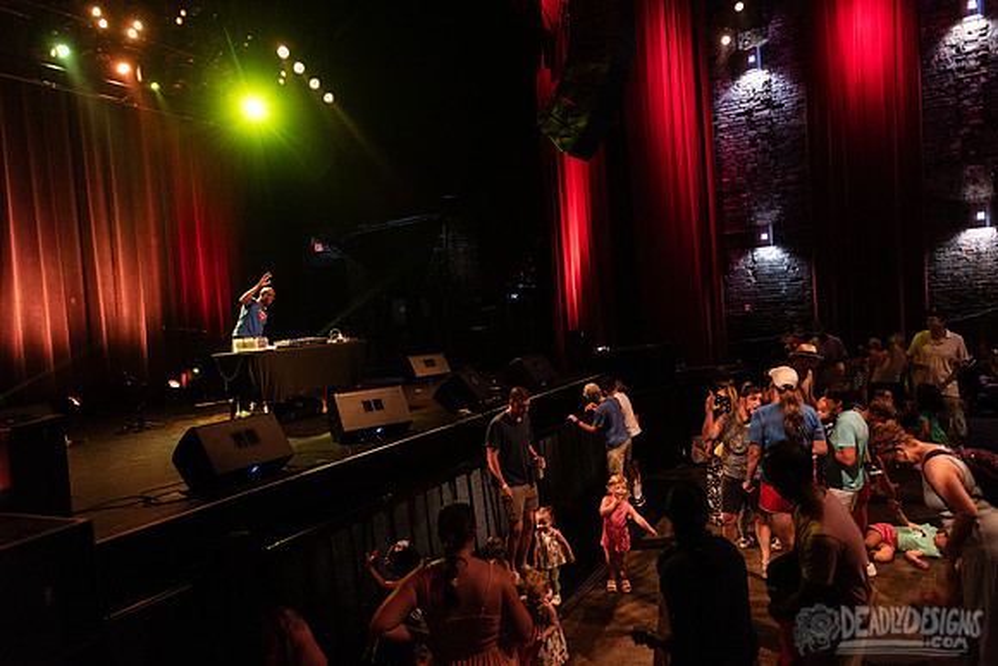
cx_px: 499
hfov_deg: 73.7
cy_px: 333
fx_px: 665
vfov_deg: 53.2
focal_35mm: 24
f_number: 3.2
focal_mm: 24
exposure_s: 1/125
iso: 2500
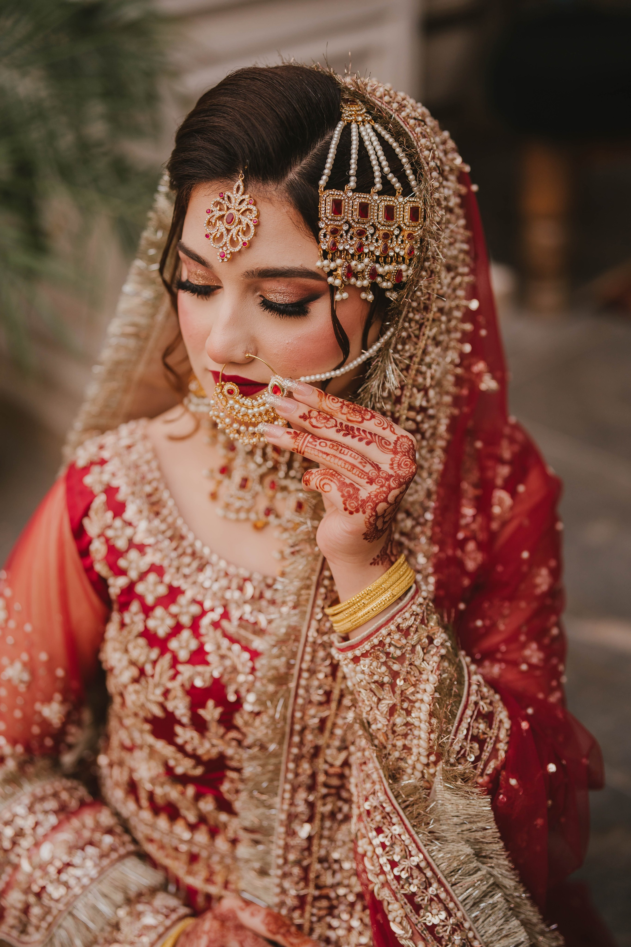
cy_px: 474
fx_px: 1314
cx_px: 316
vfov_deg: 39.6
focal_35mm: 50
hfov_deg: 27.0
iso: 250
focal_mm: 50
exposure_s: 1/200
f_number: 1.8
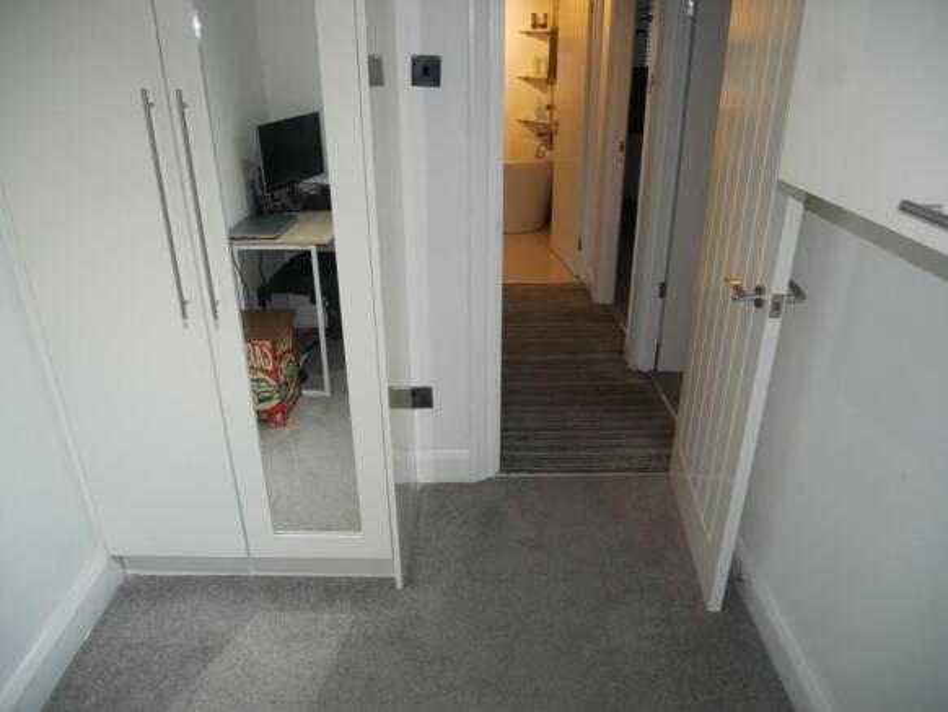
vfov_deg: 56.9
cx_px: 474
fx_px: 658
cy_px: 356
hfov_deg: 71.6
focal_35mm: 24
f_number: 3.5
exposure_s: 1/50
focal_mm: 12
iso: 800
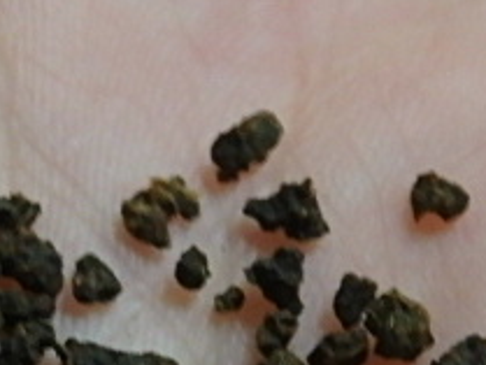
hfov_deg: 9.8
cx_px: 167
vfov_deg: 7.3
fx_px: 2838
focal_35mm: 202
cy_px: 442
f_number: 4.4
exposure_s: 1/15
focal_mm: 11.9
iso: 800
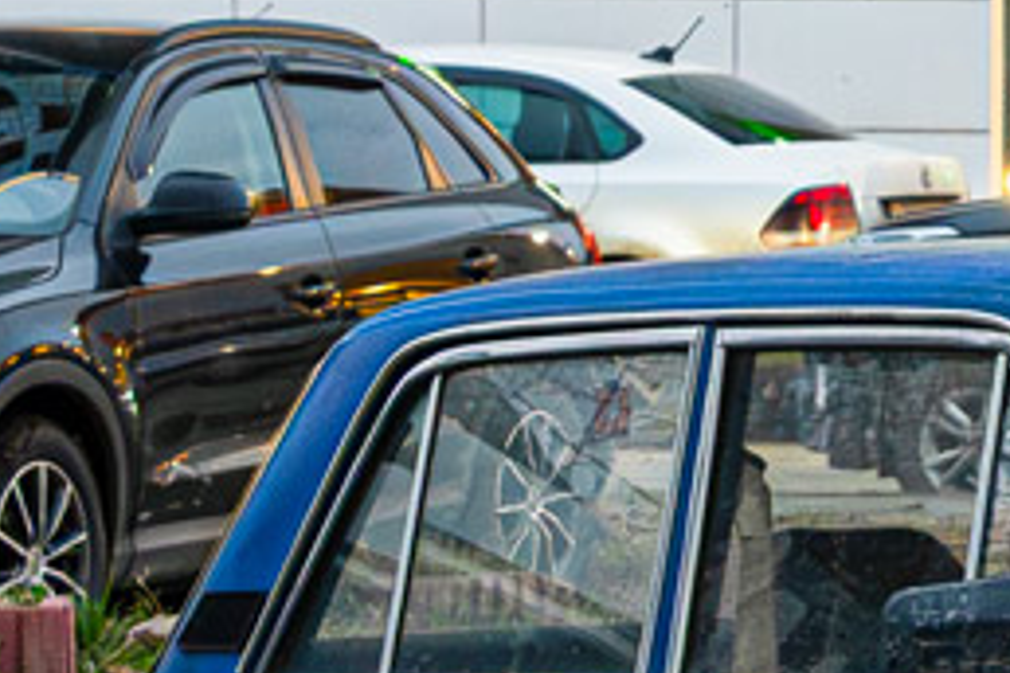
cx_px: 1556
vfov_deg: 4.7
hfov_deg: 7.0
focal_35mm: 291
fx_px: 8164
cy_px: 213
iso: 1600
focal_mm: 50
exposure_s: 1/40
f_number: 6.3
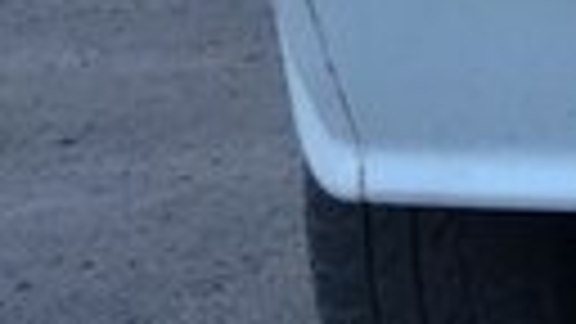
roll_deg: +0.2
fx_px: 2490
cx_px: 1476
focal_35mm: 163
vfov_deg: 7.3
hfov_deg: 10.8
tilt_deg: -4.4
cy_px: -187
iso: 40
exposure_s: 1/30
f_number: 2.2
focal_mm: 4.15
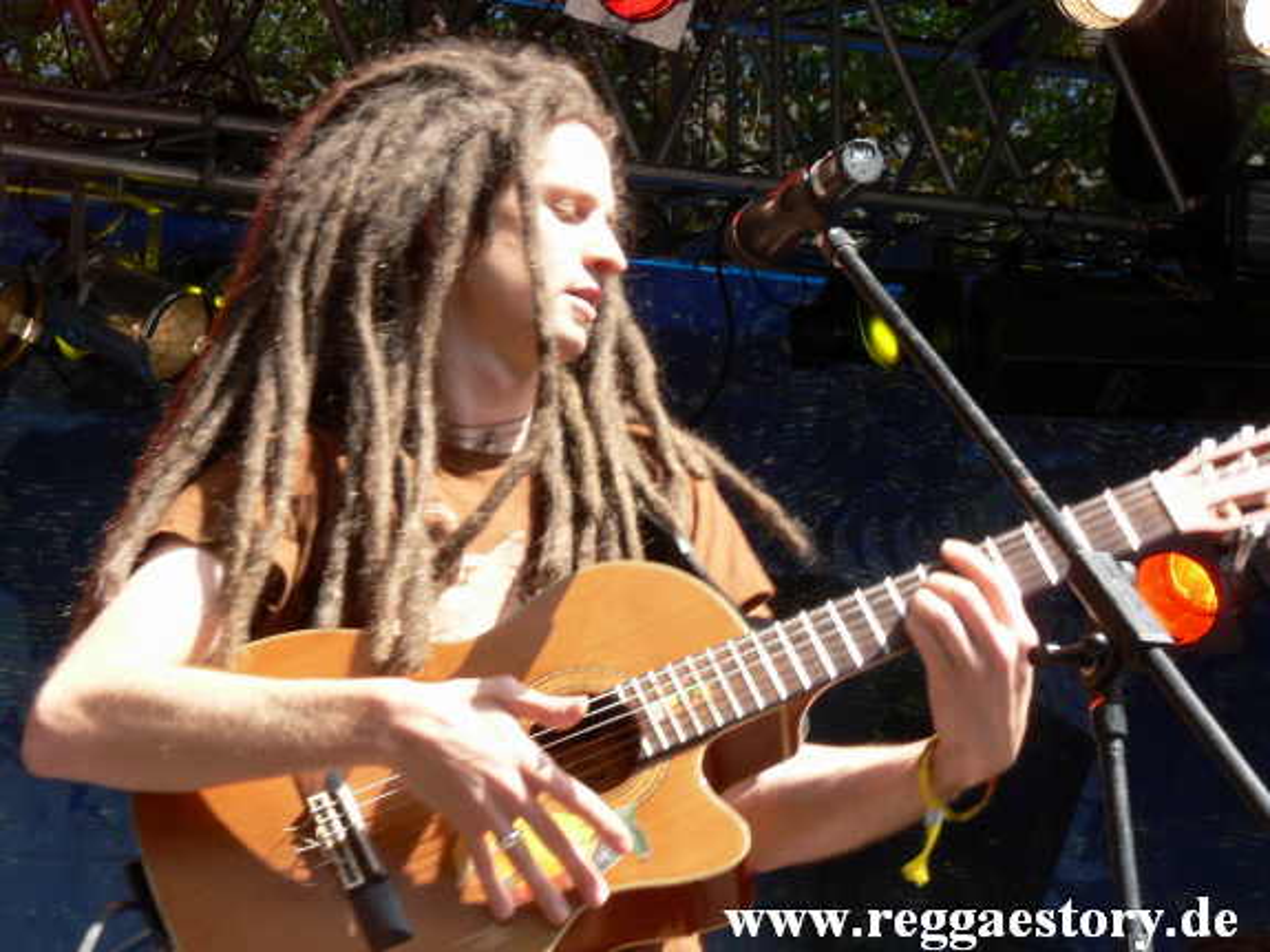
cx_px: 635
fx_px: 4512
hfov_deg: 16.0
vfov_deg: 12.0
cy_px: 476
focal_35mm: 123
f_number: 3.2
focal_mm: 21.2
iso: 64
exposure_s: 1/50
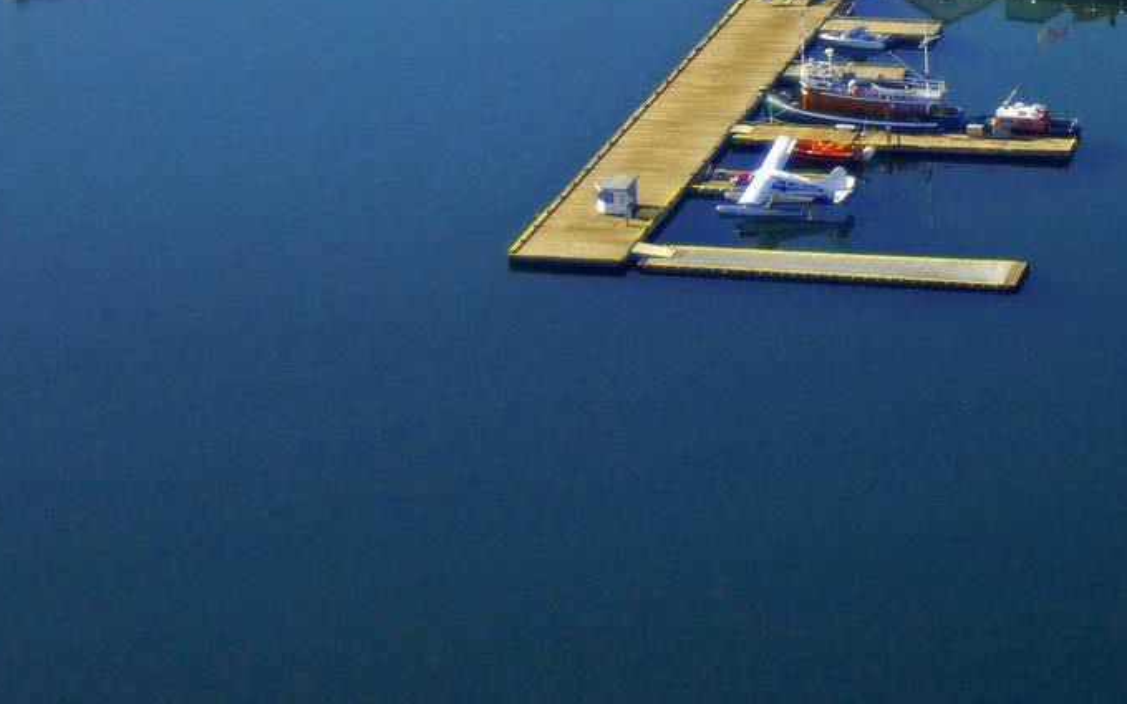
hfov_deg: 14.5
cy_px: -123
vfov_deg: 9.1
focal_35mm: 142
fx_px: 4361
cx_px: 1119
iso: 400
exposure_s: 1/1000
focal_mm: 42
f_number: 4.5
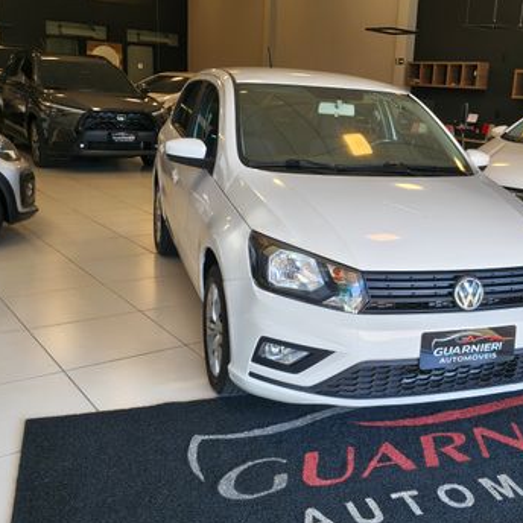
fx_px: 496
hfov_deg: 54.7
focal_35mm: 29
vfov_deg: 55.6
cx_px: 339
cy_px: 265
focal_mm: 5.56
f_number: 1.8
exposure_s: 1/120
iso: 399
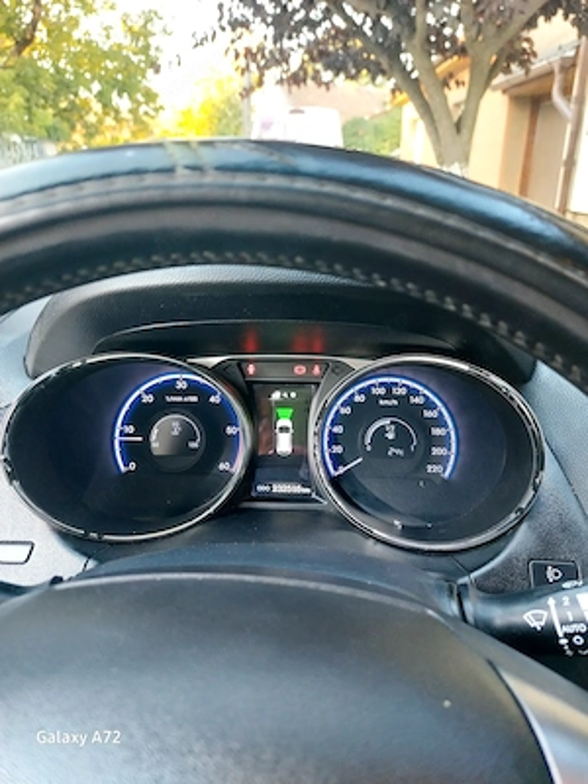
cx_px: 294
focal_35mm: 24
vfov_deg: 71.6
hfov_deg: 56.8
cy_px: 392
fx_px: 544
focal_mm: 5.23
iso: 320
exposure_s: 1/50
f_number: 1.8
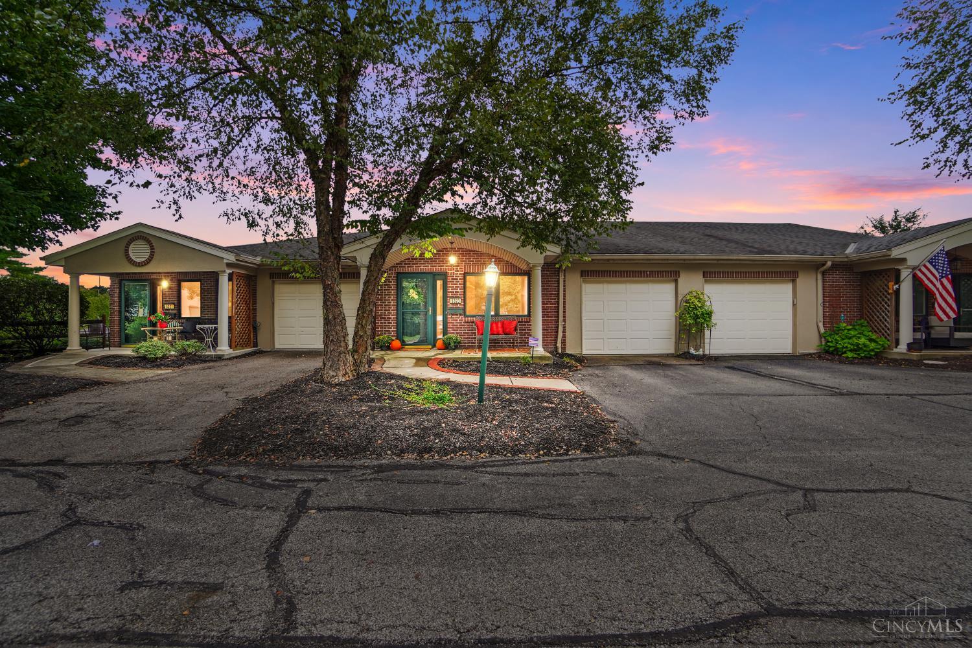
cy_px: 324
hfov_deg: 100.4
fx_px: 405
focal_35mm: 15
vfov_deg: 77.3
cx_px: 486
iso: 100
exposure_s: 1/125
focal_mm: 10
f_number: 4
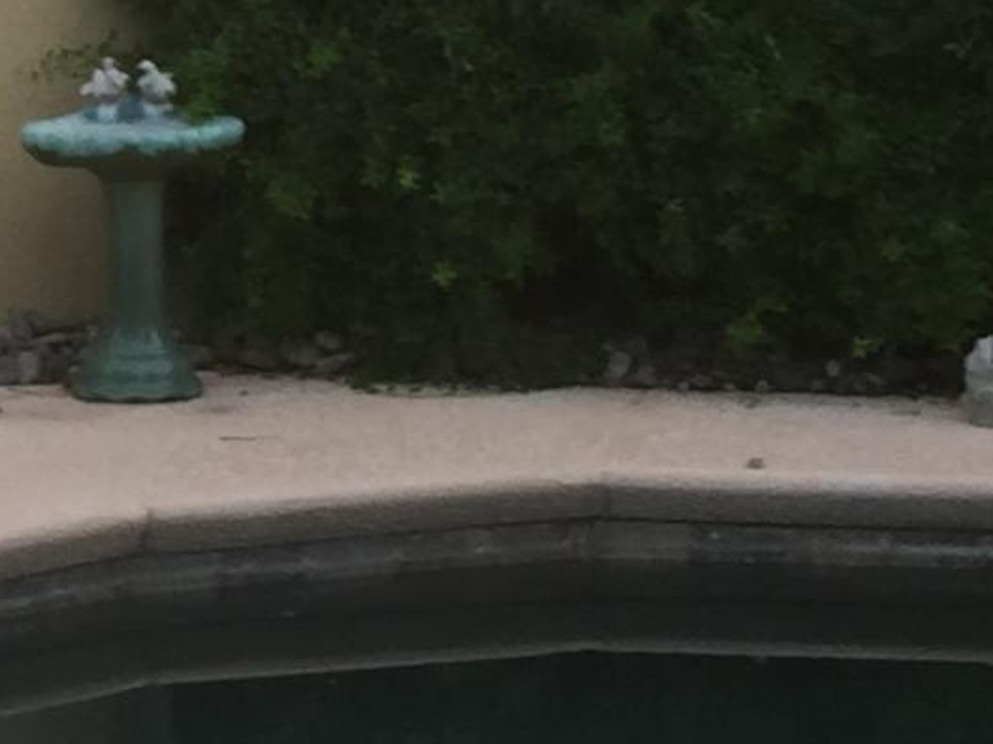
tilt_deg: -4.3
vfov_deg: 8.9
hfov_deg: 11.7
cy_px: 6
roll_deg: +0.6
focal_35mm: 165
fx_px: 4732
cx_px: -271
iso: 32
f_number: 2.2
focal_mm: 4.15
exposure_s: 1/60
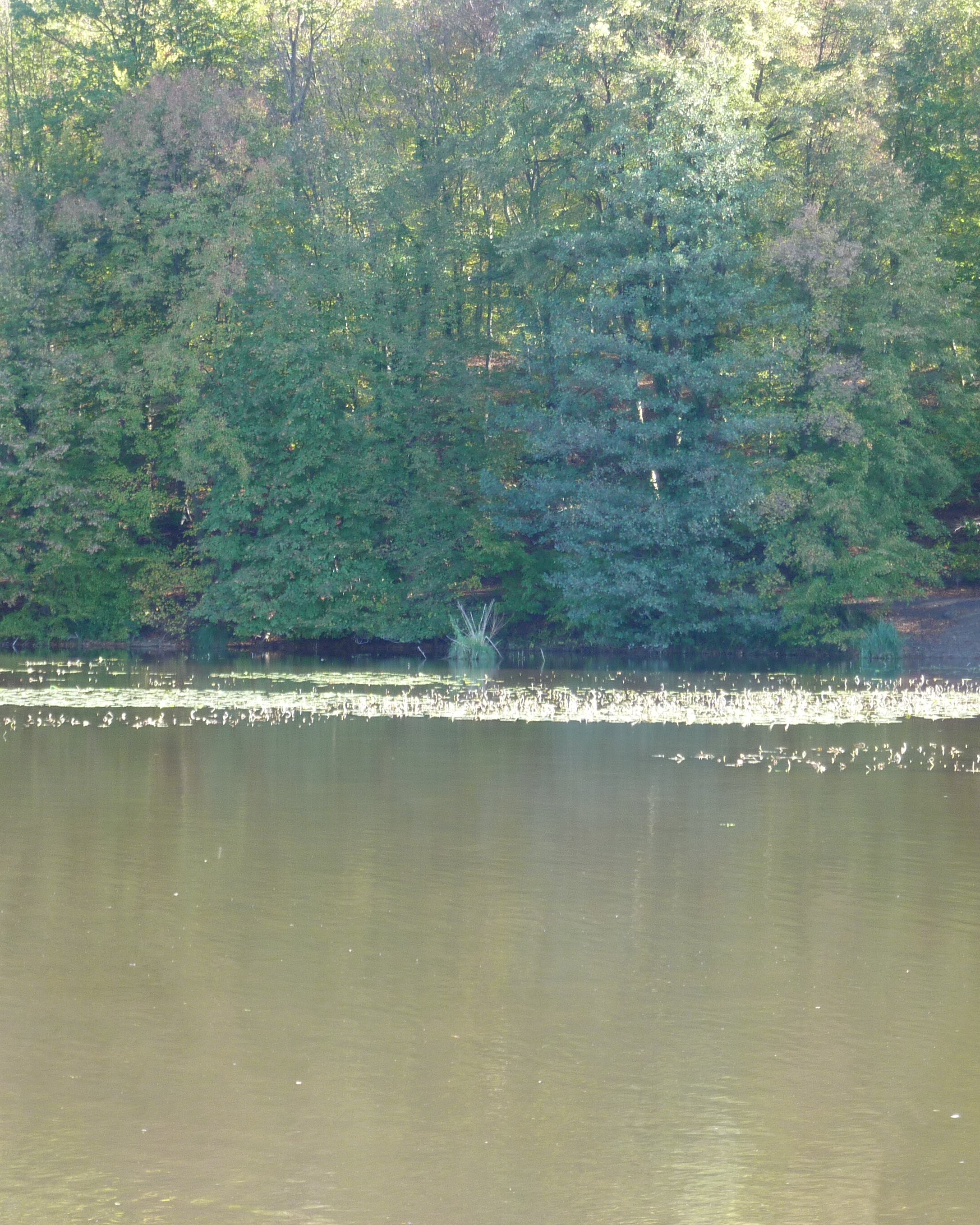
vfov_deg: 16.3
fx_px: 4278
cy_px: 609
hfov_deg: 13.1
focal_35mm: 118
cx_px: 392
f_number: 4.3
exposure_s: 1/40
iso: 125
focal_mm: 14.7
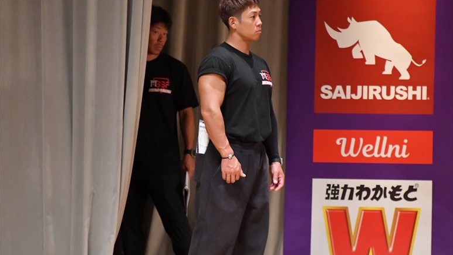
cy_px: 120
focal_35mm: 473
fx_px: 5681
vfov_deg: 2.6
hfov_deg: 4.6
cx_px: 227
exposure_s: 1/400
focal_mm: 300
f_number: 5.6
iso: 7200
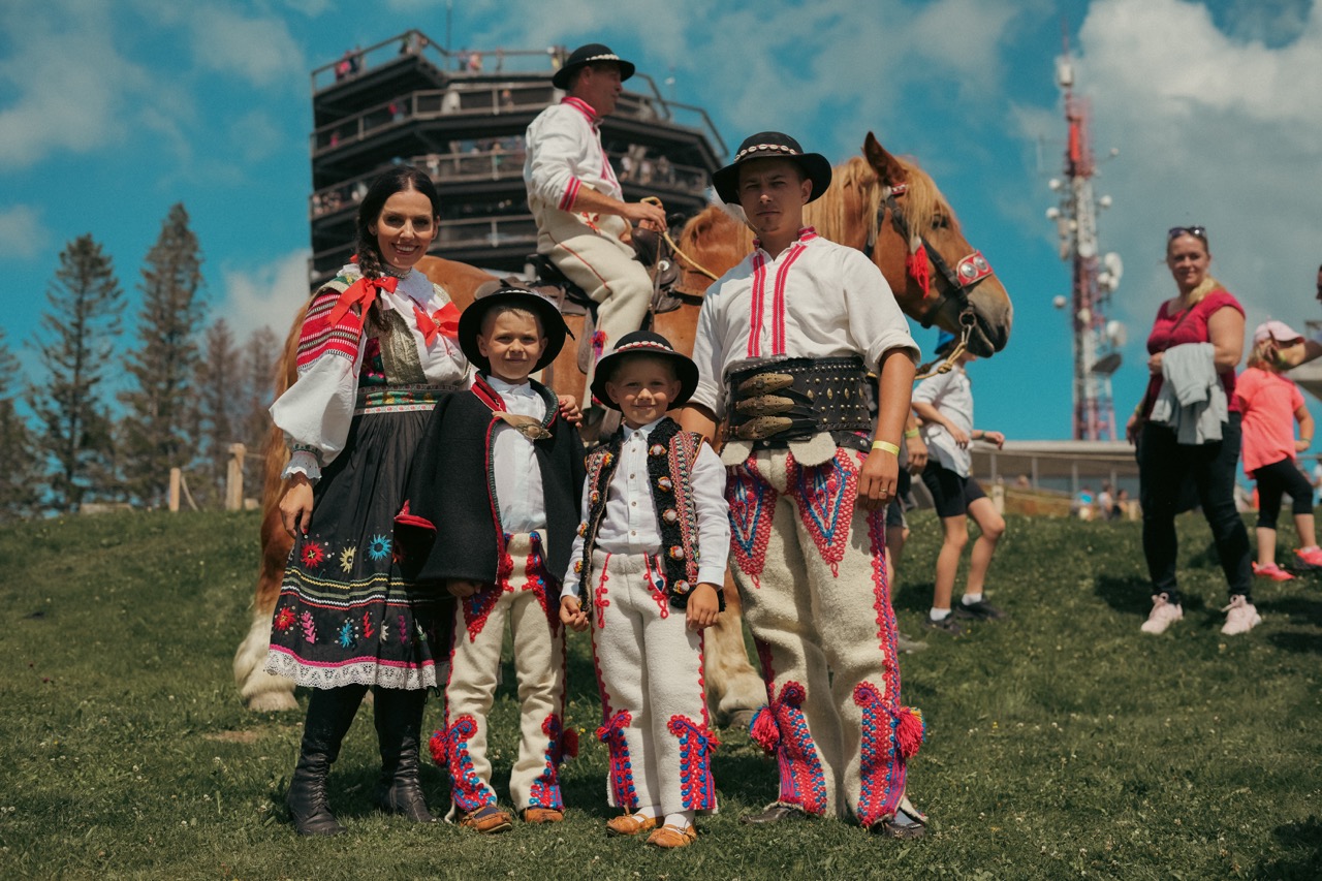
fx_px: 1836
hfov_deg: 39.6
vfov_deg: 27.0
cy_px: 440
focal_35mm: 50
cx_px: 661
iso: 200
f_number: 3.5
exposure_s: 1/5000
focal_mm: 50
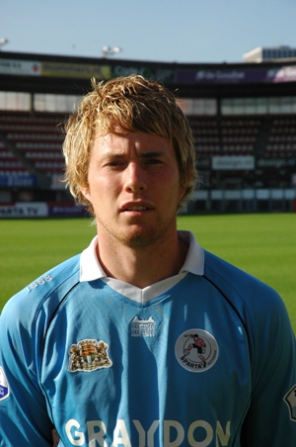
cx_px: 148
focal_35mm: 105
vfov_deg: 19.5
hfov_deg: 13.0
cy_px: 224
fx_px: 1299
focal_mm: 70
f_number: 8
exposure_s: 1/640
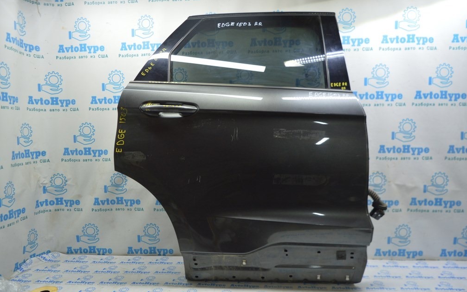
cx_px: 237
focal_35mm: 28
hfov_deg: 66.5
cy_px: 157
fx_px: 356
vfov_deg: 44.5
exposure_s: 1/40
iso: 400
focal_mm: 18
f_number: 3.5
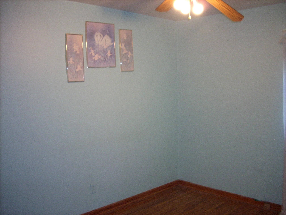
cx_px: 143
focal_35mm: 37
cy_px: 108
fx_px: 306
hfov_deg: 50.1
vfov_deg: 38.7
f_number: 2.8
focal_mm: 6.2
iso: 200
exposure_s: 1/30
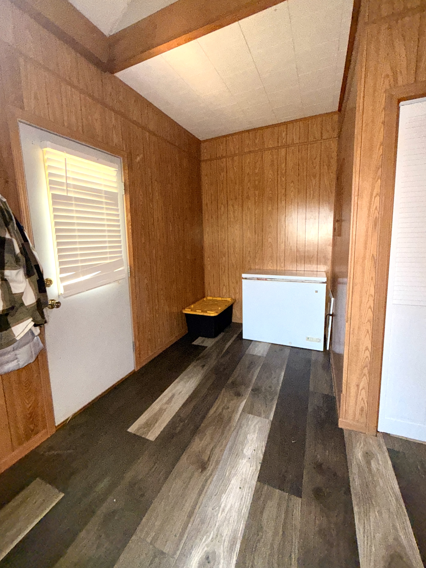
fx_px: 246
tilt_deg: -8.0
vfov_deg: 98.1
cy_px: 272
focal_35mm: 15
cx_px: 208
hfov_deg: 81.7
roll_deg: +2.2
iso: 320
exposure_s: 1/60
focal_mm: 2.22
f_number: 2.2
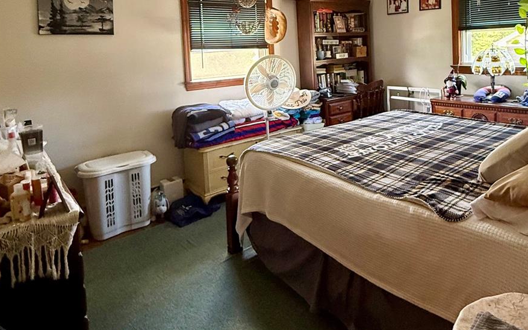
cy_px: 67
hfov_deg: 69.6
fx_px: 374
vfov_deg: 45.3
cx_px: 319
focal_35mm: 26
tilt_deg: -3.0
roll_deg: +2.2
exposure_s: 1/60
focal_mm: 2.22
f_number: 2.2
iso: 400
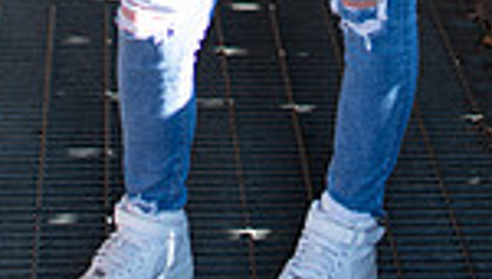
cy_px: -446
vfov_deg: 7.0
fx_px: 2130
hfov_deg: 13.2
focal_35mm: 163
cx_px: 233
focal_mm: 35
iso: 100
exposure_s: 1/200
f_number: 2.5
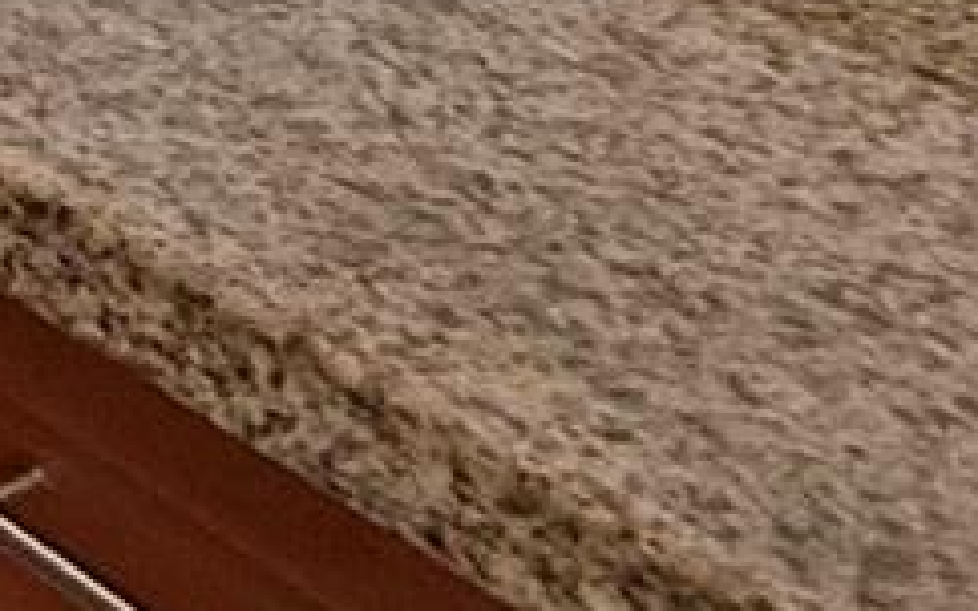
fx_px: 2611
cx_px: -1750
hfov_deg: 12.4
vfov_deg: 10.1
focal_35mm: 98
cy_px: -1190
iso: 160
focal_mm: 2.22
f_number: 2.2
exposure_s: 1/120
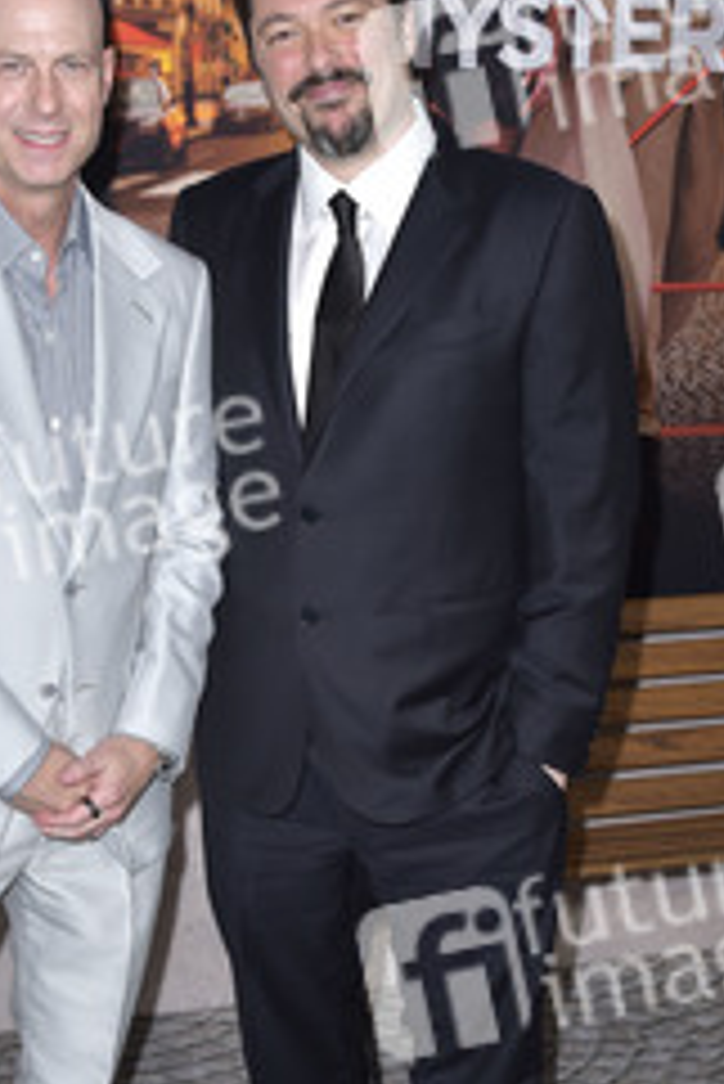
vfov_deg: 31.6
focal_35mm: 63
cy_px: 729
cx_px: 182
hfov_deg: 21.4
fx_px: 1898
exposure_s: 1/250
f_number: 6.3
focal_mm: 38
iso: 320
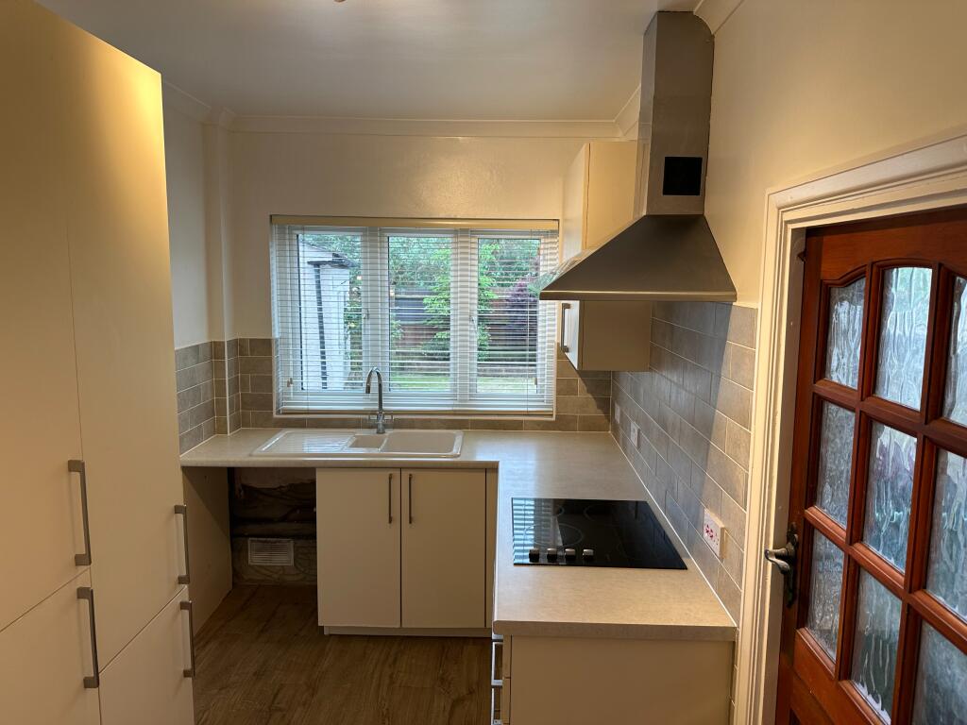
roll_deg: -0.6
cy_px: 362
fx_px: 670
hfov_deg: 71.6
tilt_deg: -7.5
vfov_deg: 56.8
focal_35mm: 24
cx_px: 484
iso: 100
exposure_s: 1/100
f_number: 1.78
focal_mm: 6.86
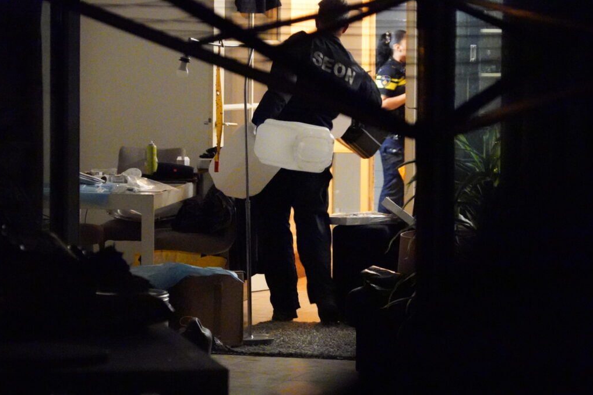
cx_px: 296
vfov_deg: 7.9
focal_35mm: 173
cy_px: 198
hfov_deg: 11.9
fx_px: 2850
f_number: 6.3
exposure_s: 1/40
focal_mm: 172
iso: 64000
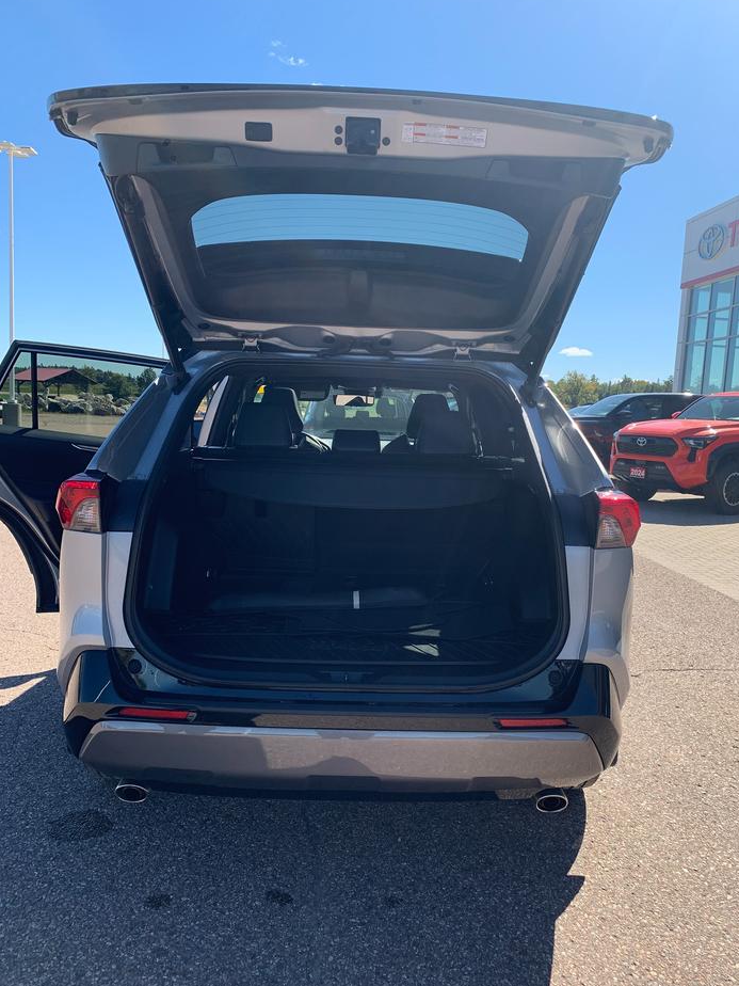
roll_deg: -2.8
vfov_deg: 65.3
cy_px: 497
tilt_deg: -8.2
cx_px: 383
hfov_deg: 51.3
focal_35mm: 27
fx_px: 769
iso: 25
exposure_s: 1/1136
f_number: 1.8
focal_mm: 4.25
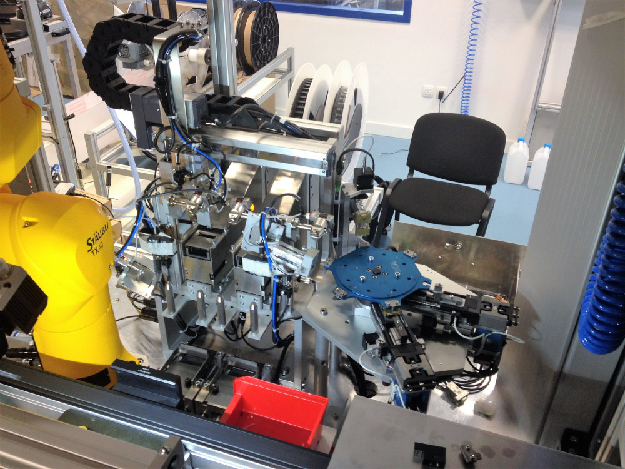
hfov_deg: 52.6
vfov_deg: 40.7
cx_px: 312
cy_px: 234
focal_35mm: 35
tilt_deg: -37.3
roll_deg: -0.9
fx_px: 632
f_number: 2.4
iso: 80
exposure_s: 1/20
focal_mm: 4.28
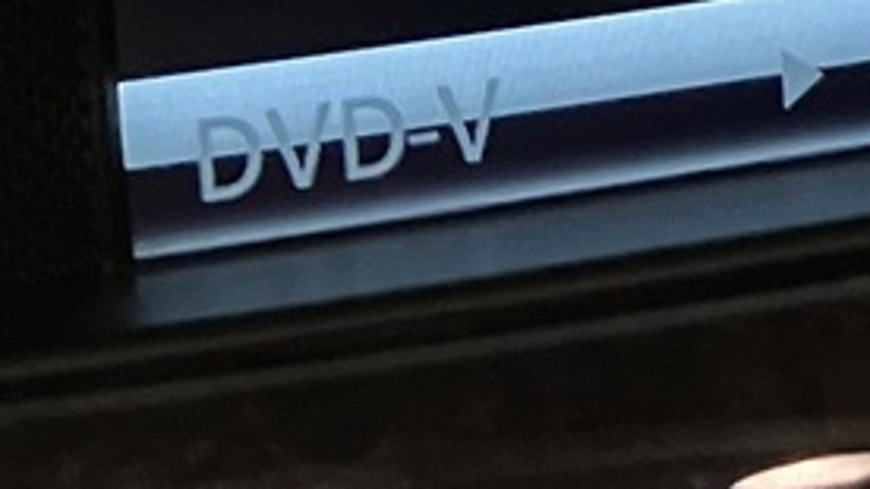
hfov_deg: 13.0
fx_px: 3667
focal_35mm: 159
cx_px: 1210
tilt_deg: -6.8
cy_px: -663
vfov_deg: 7.2
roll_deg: -1.3
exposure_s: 1/52
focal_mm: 3.99
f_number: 1.8
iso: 250
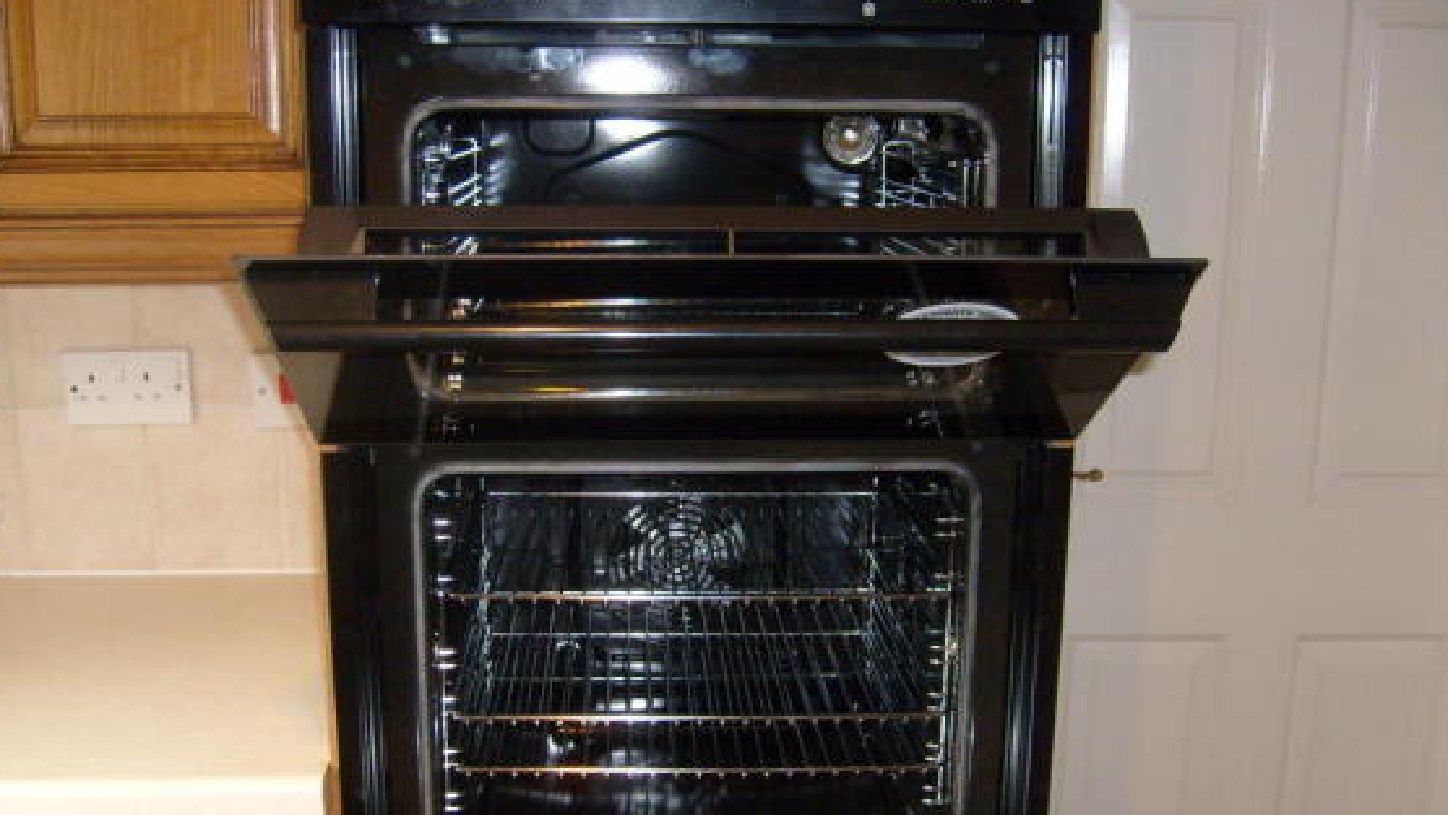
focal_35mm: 40
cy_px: 452
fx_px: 1536
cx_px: 723
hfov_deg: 50.5
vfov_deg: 29.7
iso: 100
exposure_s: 1/45
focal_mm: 5.8
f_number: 2.8
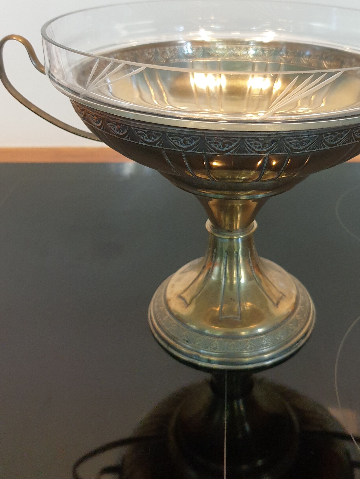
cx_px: 226
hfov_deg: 35.8
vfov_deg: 46.5
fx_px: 555
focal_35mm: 40
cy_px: 185
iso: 320
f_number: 1.5
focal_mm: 4.3
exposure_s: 1/50
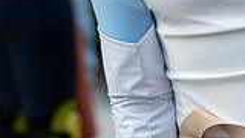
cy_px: -176
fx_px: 1572
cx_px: 202
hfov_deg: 8.9
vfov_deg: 4.9
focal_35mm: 242
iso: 1000
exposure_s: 1/1000
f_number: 2.2
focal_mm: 55
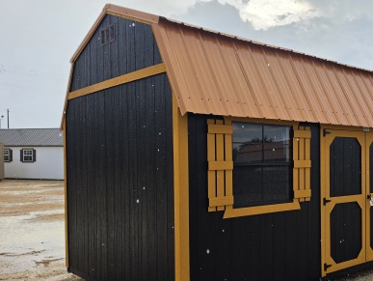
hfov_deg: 47.1
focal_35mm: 38
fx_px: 410
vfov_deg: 37.6
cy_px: 174
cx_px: 281
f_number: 1.4
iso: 64
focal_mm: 6.5
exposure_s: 1/2937
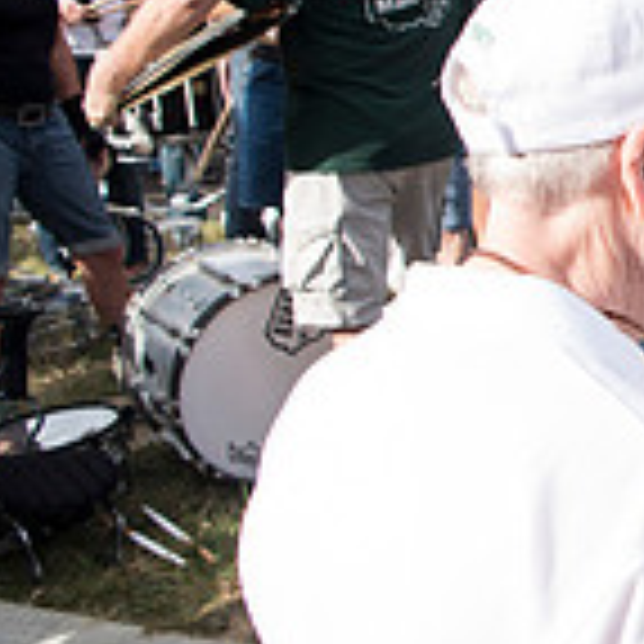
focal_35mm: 83
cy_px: 196
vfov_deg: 20.8
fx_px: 1747
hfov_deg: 16.5
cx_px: 1243
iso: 250
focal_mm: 24
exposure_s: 1/800
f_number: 4.5
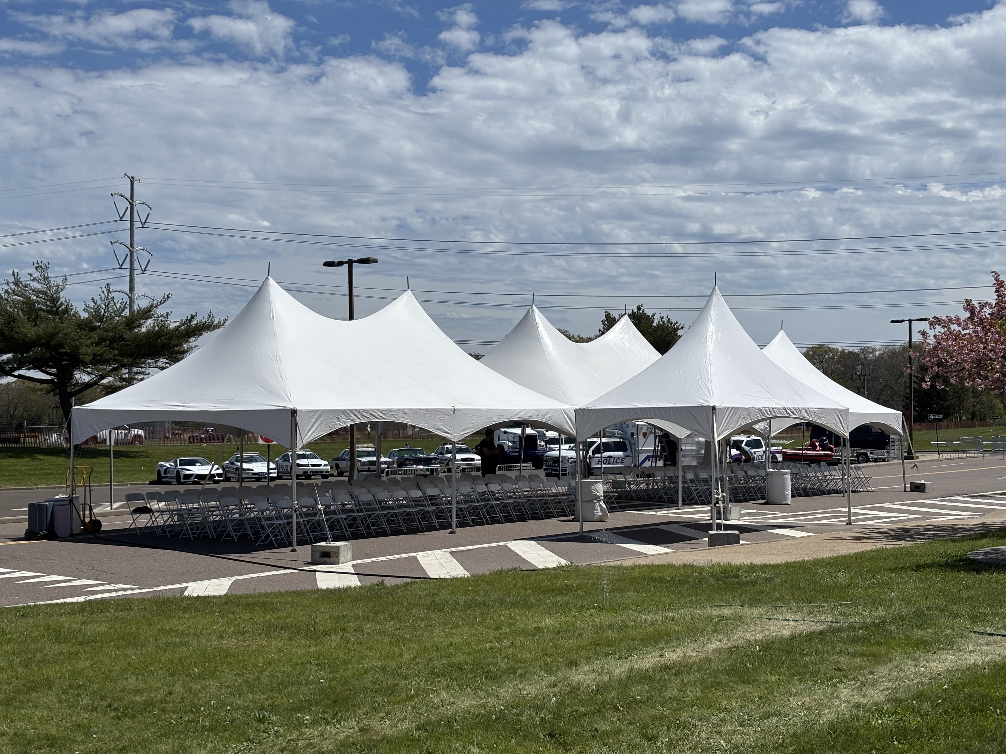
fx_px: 1511
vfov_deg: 28.0
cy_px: 377
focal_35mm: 52
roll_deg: +0.7
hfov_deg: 36.8
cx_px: 503
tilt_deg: +1.2
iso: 32
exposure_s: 1/7692
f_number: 1.6
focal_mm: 5.96
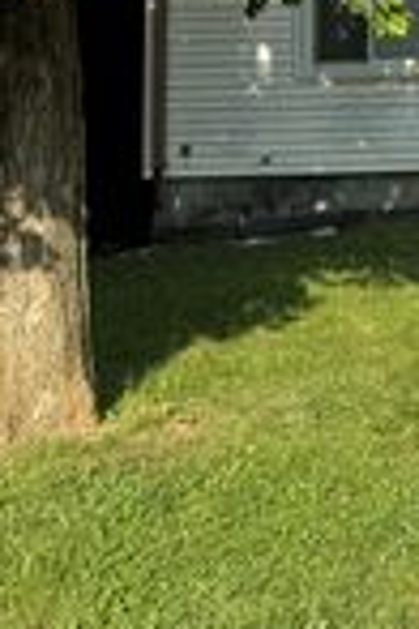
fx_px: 1484
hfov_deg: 13.2
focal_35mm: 85
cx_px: 915
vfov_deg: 22.4
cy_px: -79
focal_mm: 6.76
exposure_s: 1/3413
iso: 80
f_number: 1.78
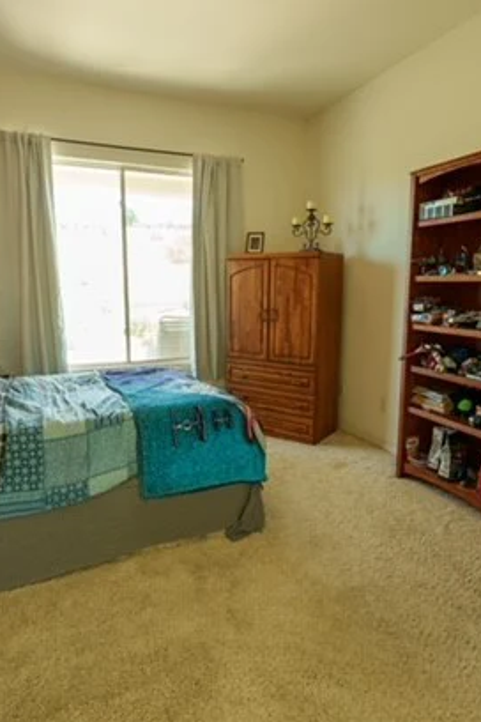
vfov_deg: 78.5
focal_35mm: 22
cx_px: 249
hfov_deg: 57.2
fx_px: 441
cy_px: 347
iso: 100
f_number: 8
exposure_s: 1/4
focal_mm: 14
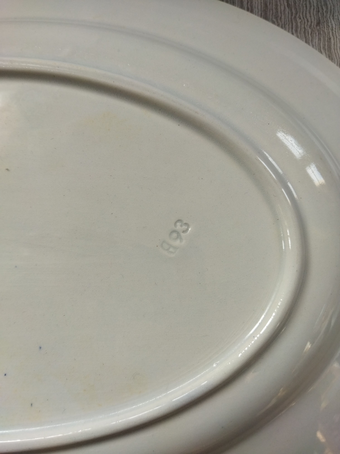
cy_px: 227
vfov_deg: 65.3
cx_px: 170
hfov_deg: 51.4
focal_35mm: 27
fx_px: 354
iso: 99
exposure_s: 1/114
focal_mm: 4.71
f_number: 1.79
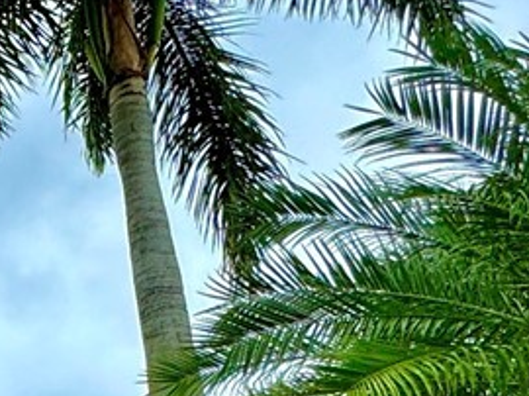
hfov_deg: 17.6
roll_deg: -2.1
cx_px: -492
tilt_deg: +15.3
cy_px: 559
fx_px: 1267
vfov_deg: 16.5
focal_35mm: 83
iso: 50
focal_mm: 2.22
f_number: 2.2
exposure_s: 1/1567
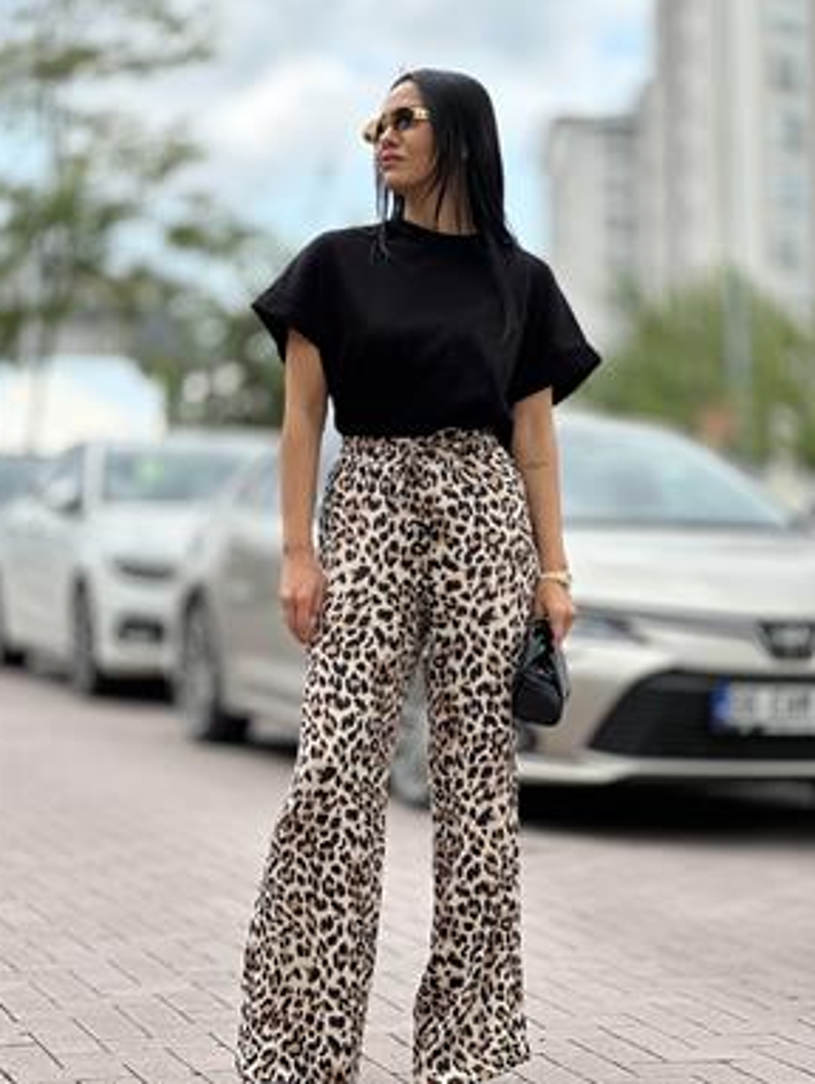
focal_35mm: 83
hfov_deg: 17.8
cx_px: 422
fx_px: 2601
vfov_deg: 23.5
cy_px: 534
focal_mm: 9
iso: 25
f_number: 2.8
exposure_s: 1/193
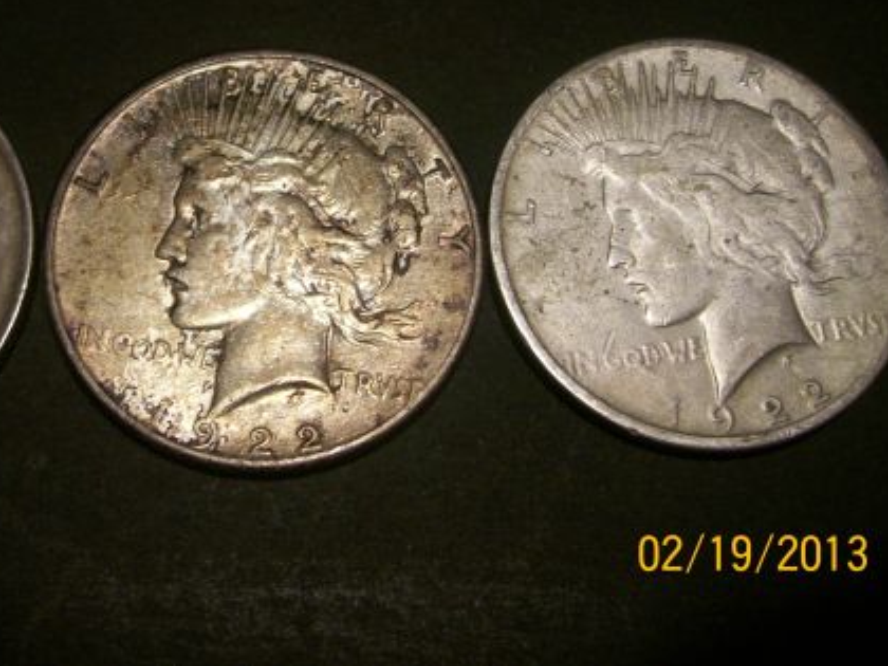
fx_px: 1283
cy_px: 192
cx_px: 298
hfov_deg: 37.8
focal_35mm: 50
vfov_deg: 28.8
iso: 110
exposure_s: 1/32
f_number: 2.8
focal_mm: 5.8
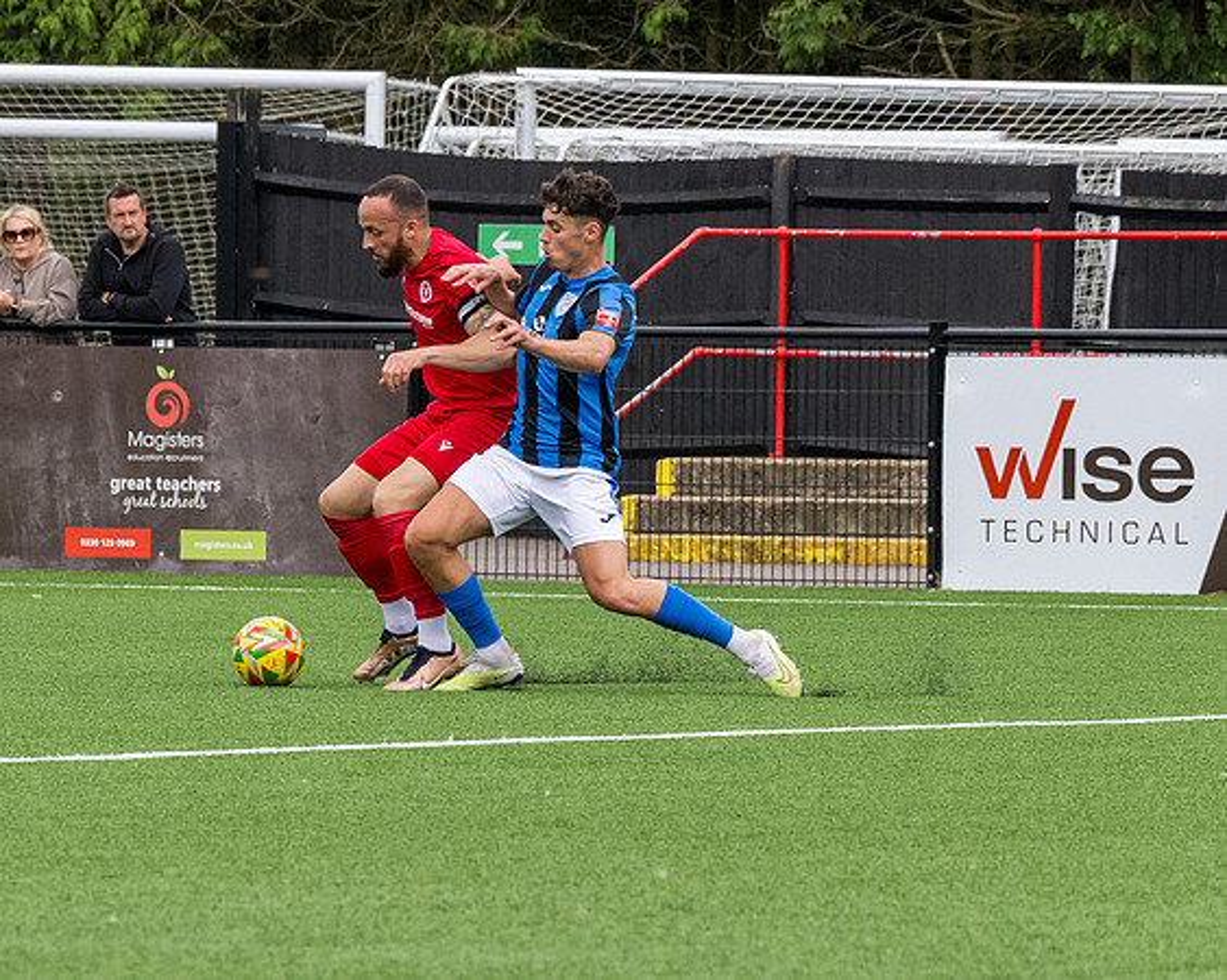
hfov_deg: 4.7
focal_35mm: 408
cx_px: 366
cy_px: 971
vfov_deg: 3.8
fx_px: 14800
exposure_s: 1/3200
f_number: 5
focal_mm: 115
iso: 800
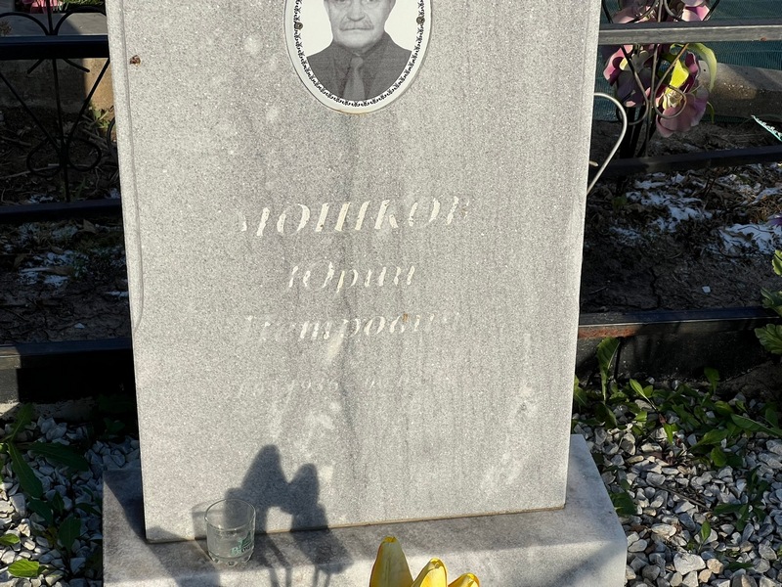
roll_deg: -2.9
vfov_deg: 19.1
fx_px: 1739
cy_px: 294
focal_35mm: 77
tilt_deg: -30.7
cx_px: 391
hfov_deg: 25.3
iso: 32
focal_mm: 9
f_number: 2.8
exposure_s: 1/1143
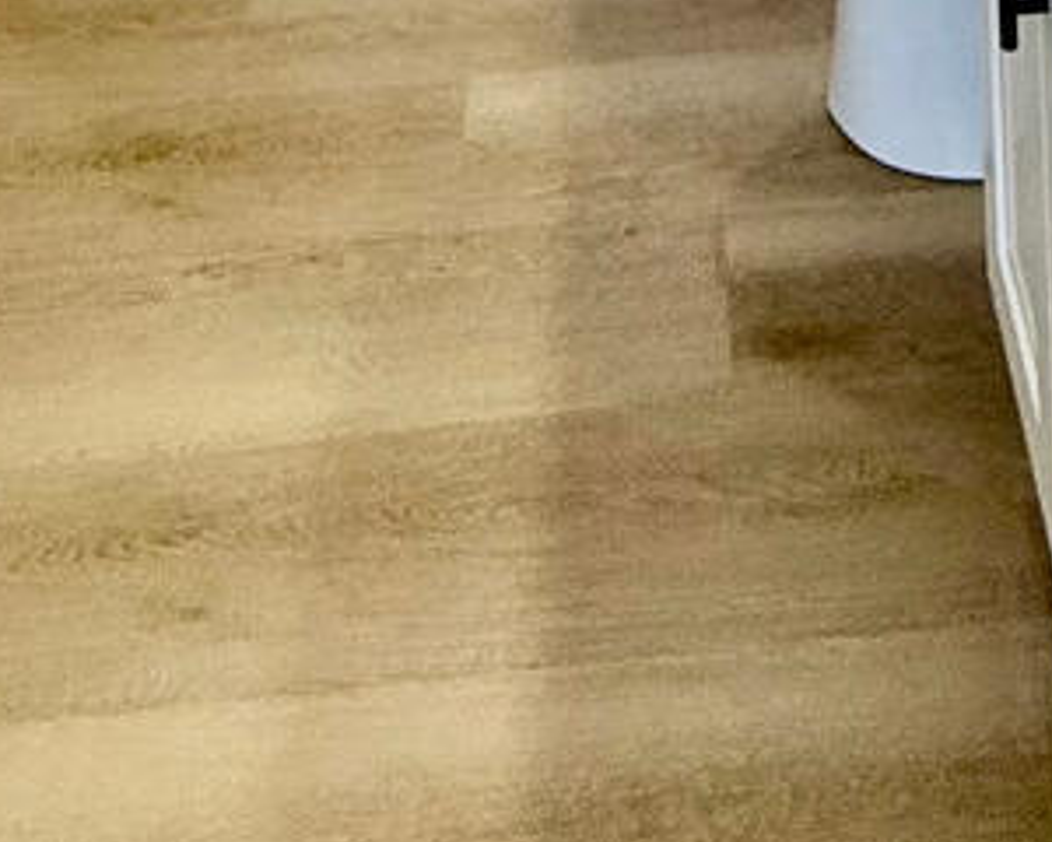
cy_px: -1182
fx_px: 2179
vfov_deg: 14.4
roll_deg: +1.5
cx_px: 793
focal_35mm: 70
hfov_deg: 26.8
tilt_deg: -3.2
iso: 64
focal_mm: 2.22
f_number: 2.2
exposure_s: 1/120
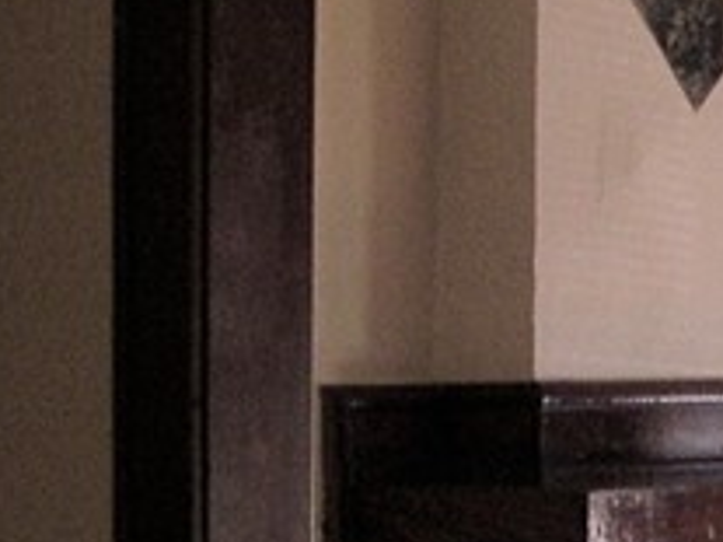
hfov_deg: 9.7
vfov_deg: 7.9
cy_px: 455
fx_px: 3924
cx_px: 1523
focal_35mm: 188
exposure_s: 1/49.5
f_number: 2.8
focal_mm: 8
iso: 100
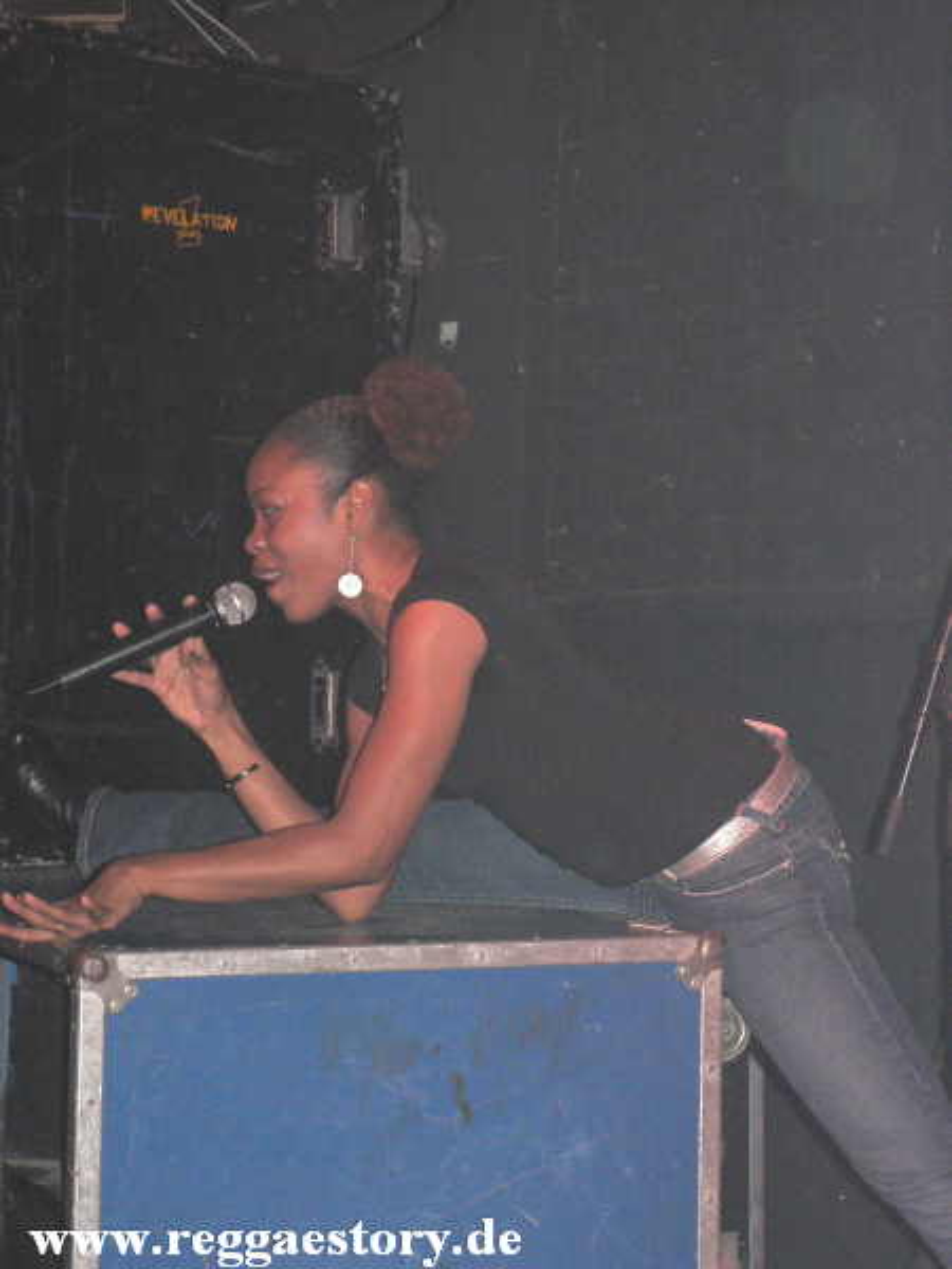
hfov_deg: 18.9
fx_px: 2860
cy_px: 634
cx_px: 476
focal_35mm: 78
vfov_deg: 25.0
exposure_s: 1/60
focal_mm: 13.4
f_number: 3.2
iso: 400
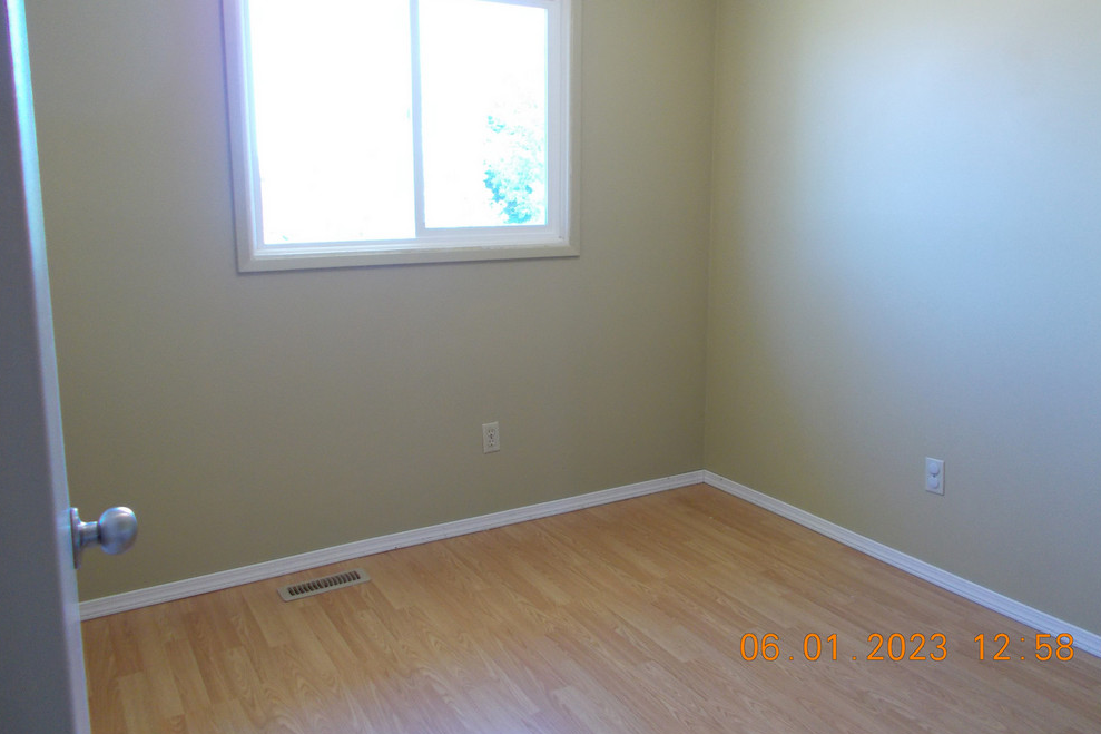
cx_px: 562
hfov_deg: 65.5
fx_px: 856
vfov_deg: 46.3
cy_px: 321
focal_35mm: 28
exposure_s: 1/25
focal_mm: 4.6
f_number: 3.2
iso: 200
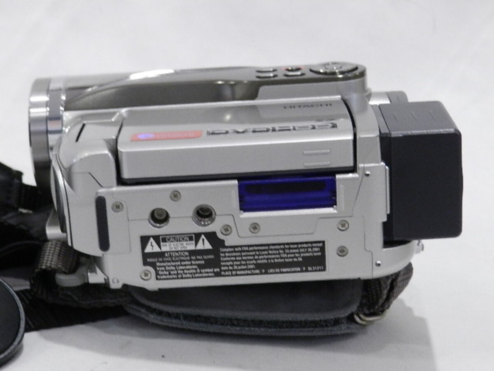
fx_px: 1199
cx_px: 247
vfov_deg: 17.6
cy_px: 186
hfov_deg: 23.3
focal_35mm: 84
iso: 800
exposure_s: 1/60
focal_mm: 14.9
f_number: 4.4
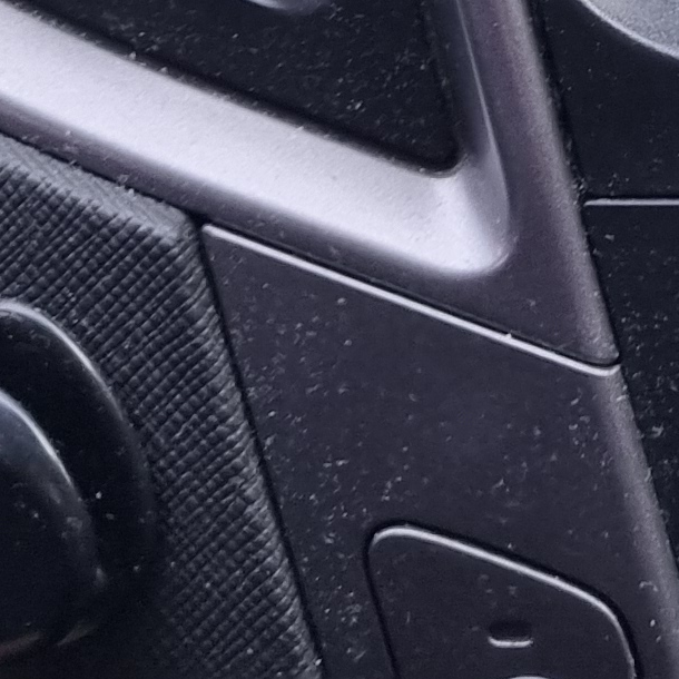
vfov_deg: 10.0
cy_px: -988
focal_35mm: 152
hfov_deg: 10.5
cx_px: 1382
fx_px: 3373
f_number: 1.8
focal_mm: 5.4
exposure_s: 1/120
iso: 80
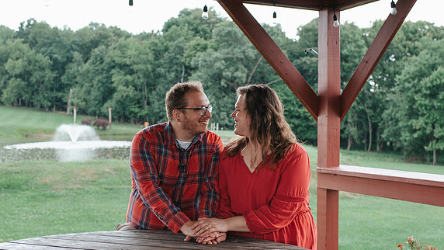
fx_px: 565
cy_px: 151
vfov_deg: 24.9
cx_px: 224
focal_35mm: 48
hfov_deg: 42.9
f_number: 2.8
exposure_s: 1/250
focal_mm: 35
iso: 800
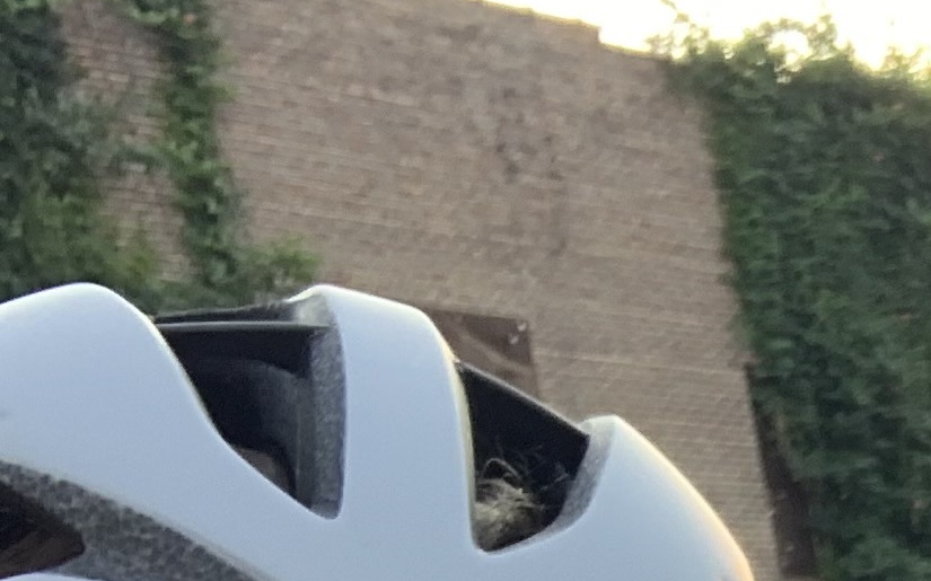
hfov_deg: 15.1
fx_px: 3221
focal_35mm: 127
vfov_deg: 9.5
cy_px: 1247
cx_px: 1435
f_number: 2.2
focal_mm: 2.87
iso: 40
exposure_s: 1/121
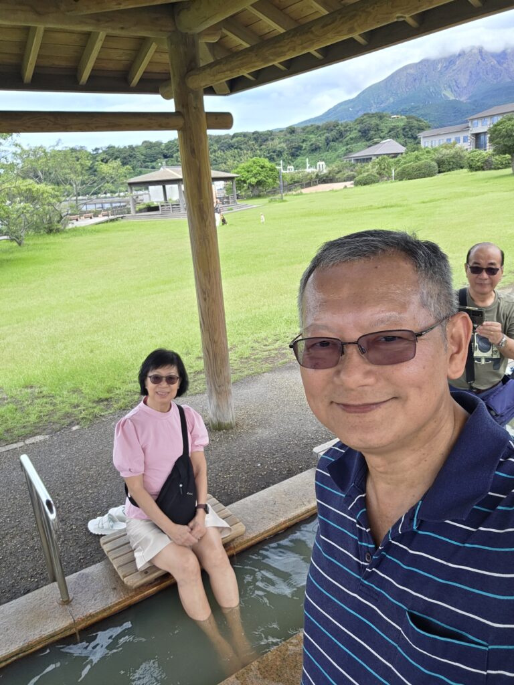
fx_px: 495
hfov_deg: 54.9
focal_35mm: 25
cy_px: 342
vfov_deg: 69.4
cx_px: 257
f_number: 2.2
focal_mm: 3.3
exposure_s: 1/328
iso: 25
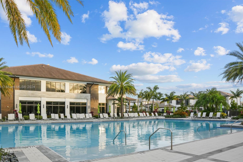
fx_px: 175
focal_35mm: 26
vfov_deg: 49.5
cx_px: 114
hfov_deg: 69.3
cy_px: 87
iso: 250
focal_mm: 24
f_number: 10
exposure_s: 1/100
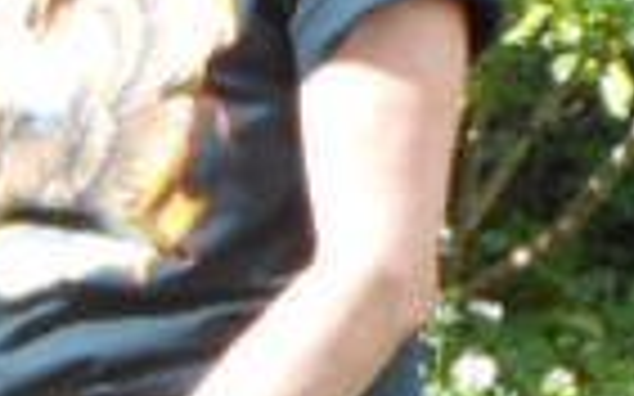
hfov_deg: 4.5
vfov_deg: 3.0
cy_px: -58
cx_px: -1497
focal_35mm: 439
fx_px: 7582
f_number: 4.1
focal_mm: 10.2
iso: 80
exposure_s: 1/125
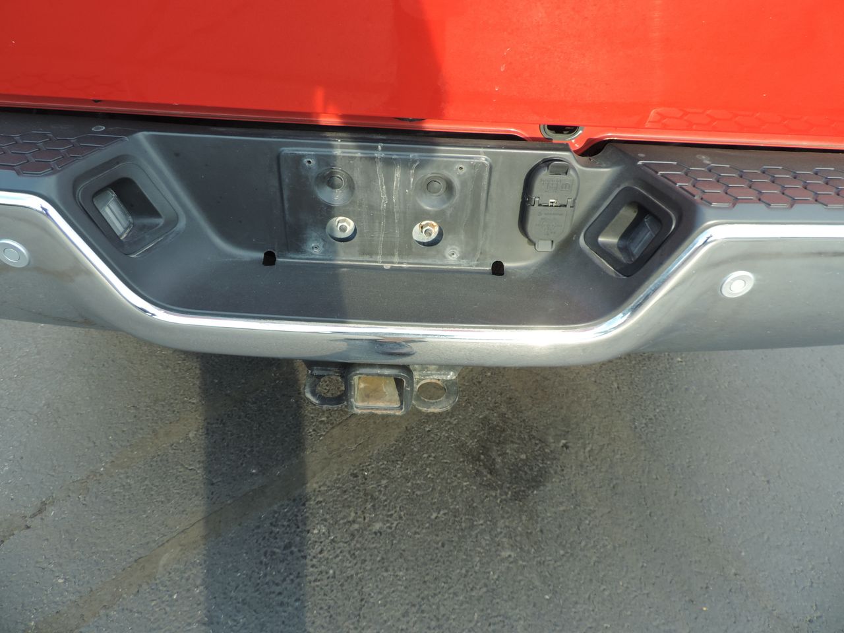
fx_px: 585
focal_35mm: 24
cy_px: 316
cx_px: 422
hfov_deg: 71.6
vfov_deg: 56.8
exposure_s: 1/160
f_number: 3
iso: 80
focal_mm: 4.3
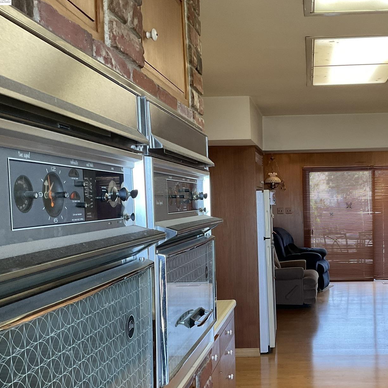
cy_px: 236
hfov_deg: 38.1
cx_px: 294
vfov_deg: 39.0
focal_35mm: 43
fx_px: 545
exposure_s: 1/60
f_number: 1.8
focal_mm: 3
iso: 80
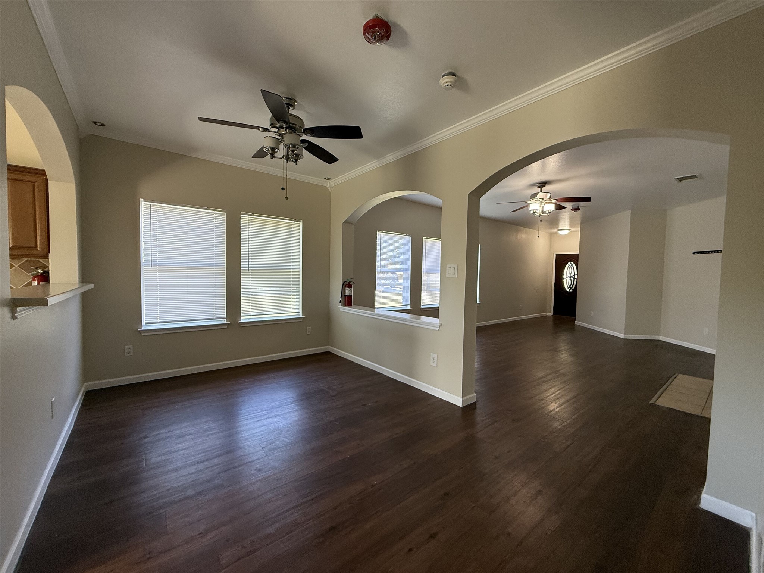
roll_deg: -1.5
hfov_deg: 102.1
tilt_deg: -1.3
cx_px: 382
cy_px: 286
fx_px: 309
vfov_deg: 85.7
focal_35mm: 14
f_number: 2.2
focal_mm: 2.22
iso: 200
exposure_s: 1/120
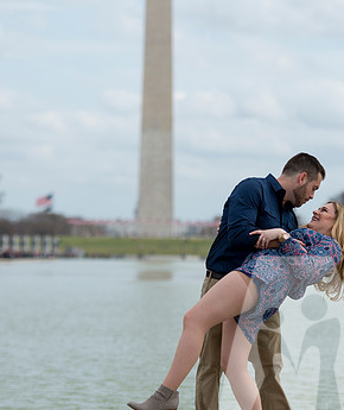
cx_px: 222
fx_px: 2558
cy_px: 216
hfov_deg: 7.7
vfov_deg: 9.1
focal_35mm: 207
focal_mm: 112
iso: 160
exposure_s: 1/1250
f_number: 3.5
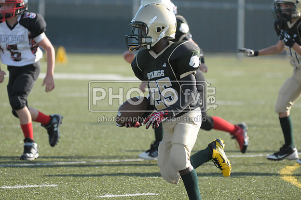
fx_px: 3256
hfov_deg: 5.3
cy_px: 100
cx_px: 150
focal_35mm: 390
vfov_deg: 3.5
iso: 1600
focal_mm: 260
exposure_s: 1/5000
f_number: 4
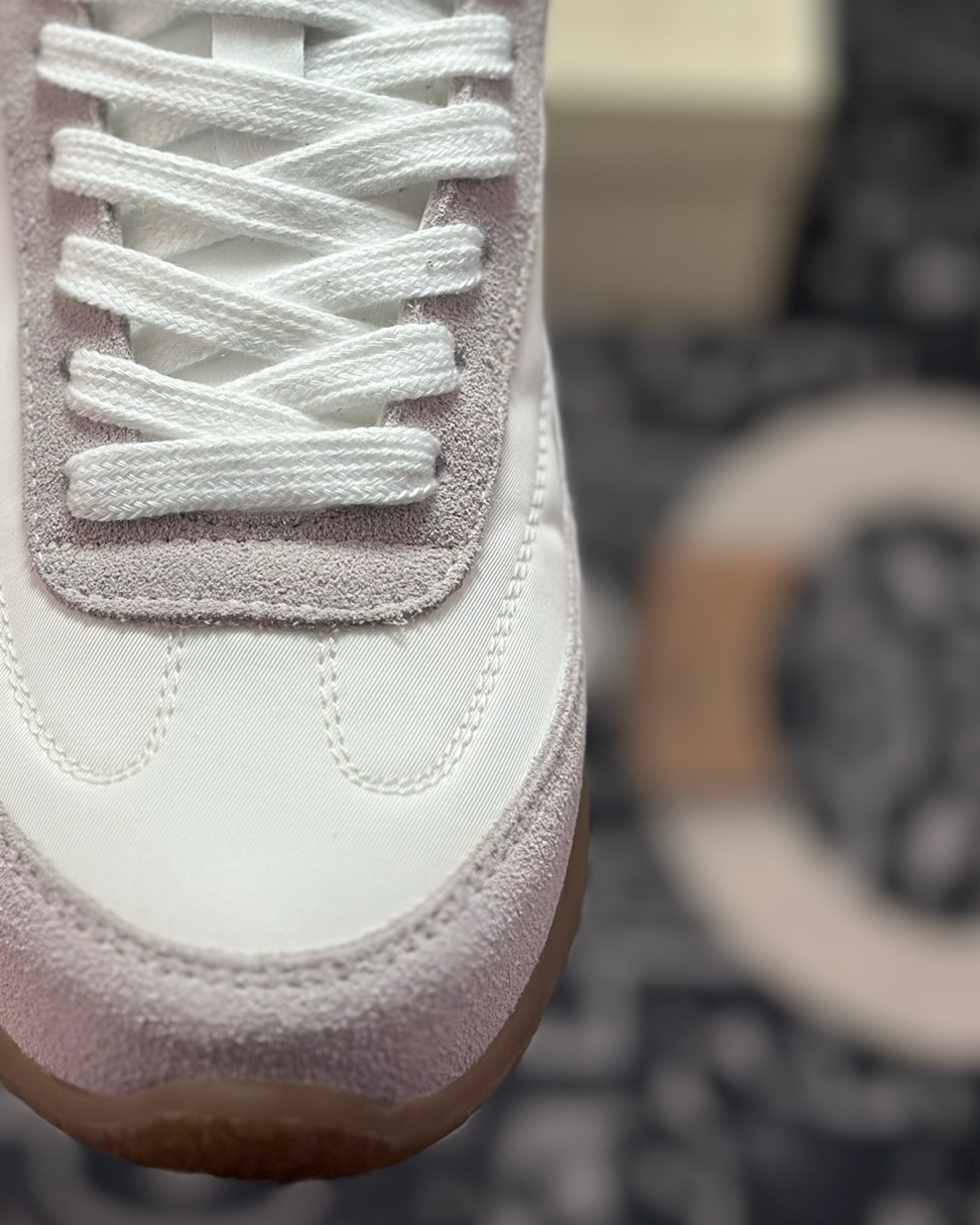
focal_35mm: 79
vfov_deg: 23.9
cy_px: 320
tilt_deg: -56.7
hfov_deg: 19.3
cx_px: 231
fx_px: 2864
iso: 80
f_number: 1.78
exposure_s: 1/2114
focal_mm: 6.86
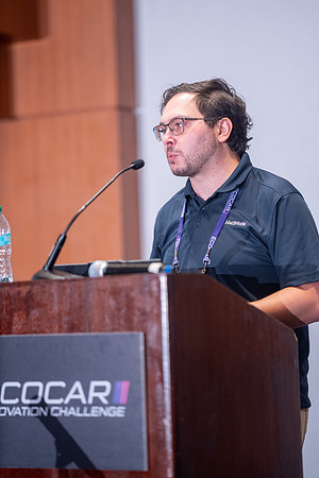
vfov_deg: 15.2
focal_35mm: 135
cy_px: 239
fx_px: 1794
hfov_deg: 10.2
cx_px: 160
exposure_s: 1/200
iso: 1600
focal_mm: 135
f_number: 1.8
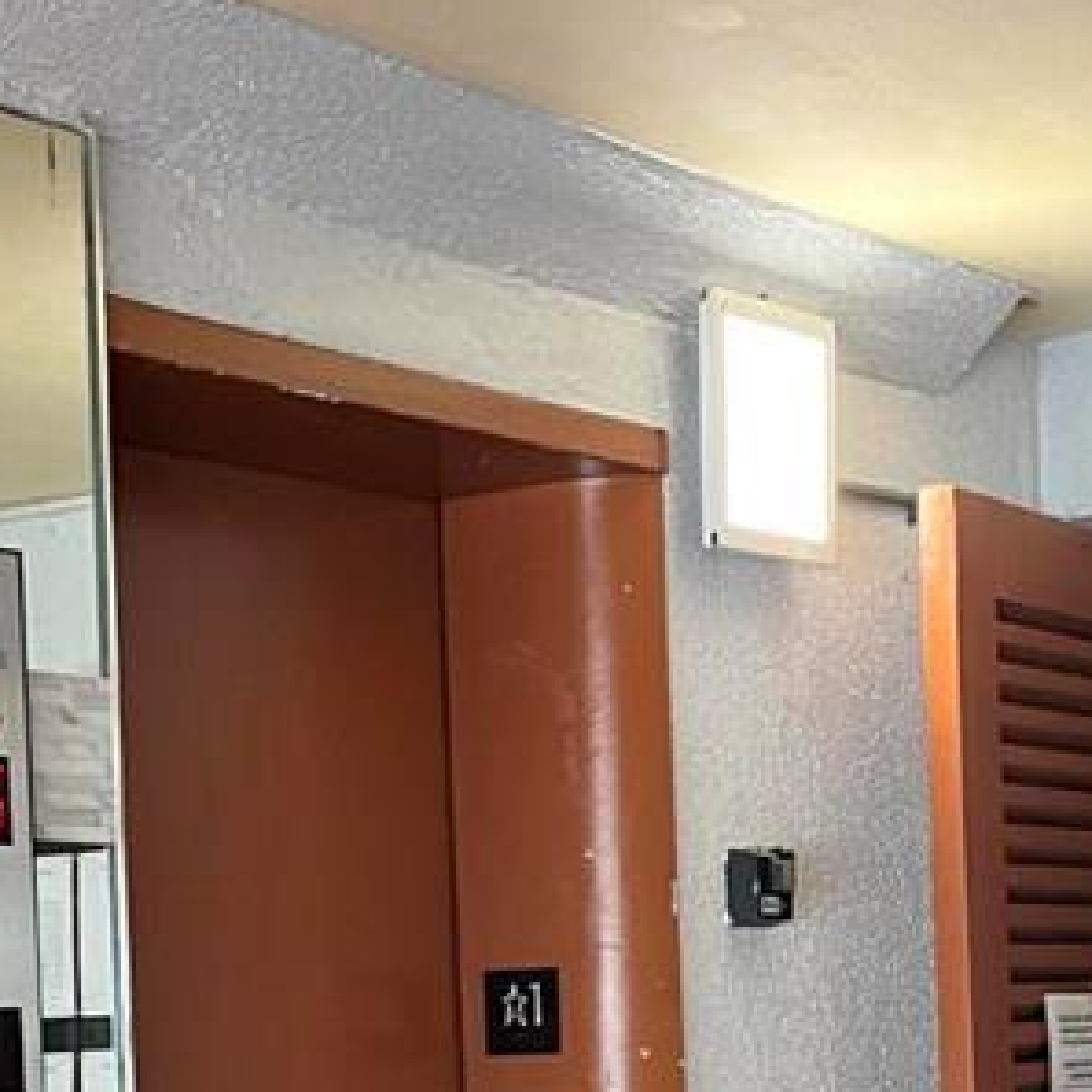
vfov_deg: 18.1
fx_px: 3319
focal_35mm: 93
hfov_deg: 18.4
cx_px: 147
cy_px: 1140
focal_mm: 5.1
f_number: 1.6
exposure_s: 1/60
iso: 160
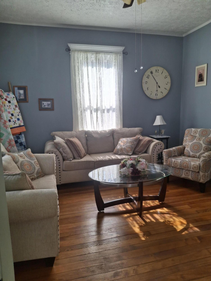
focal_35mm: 25
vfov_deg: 69.4
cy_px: 140
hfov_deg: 54.9
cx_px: 106
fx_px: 203
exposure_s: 1/226
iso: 32
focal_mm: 4.69
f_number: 1.8
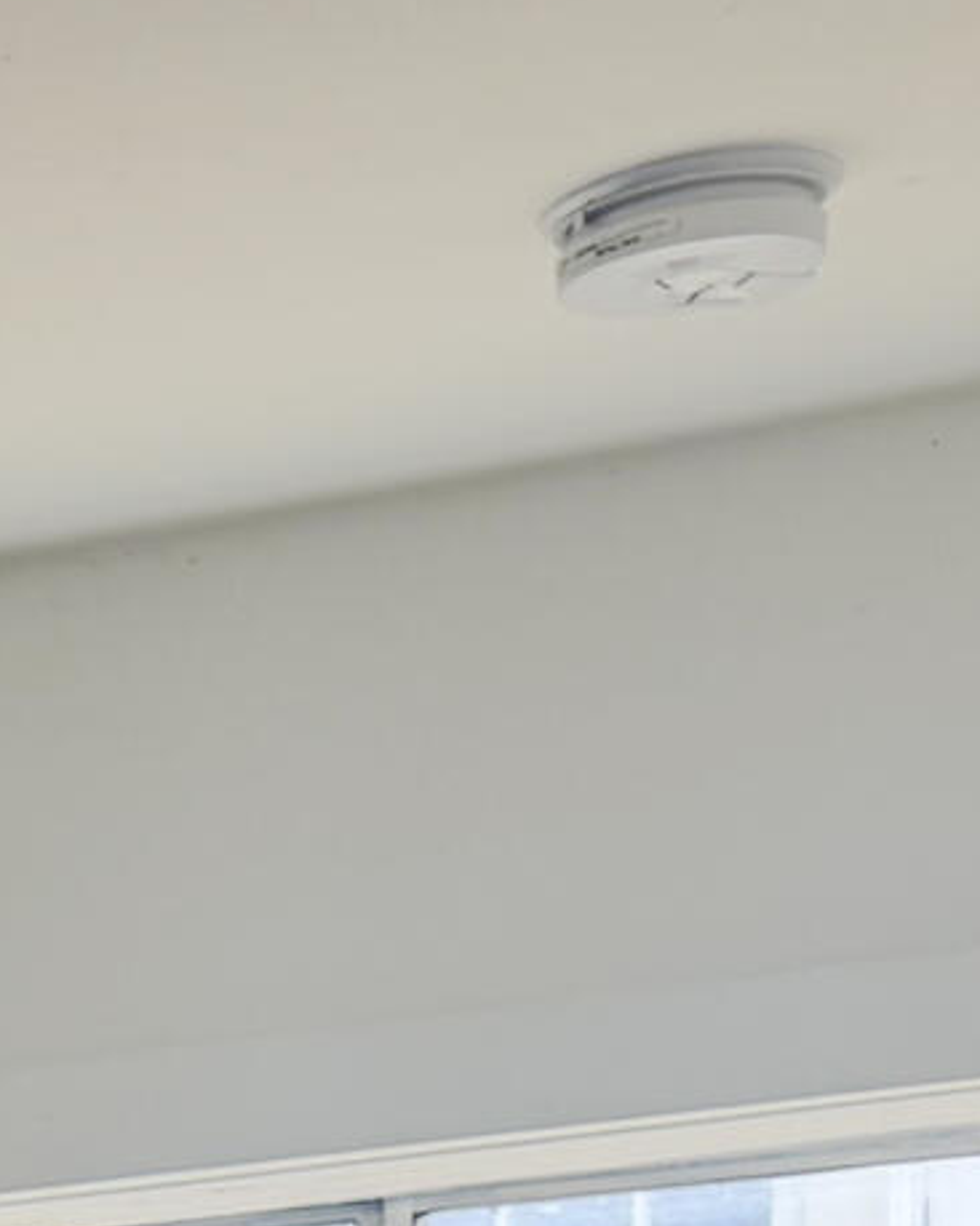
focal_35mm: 153
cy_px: 2578
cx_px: -2072
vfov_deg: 11.2
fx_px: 5549
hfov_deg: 8.3
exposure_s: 1/252
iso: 80
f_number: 1.78
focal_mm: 6.76
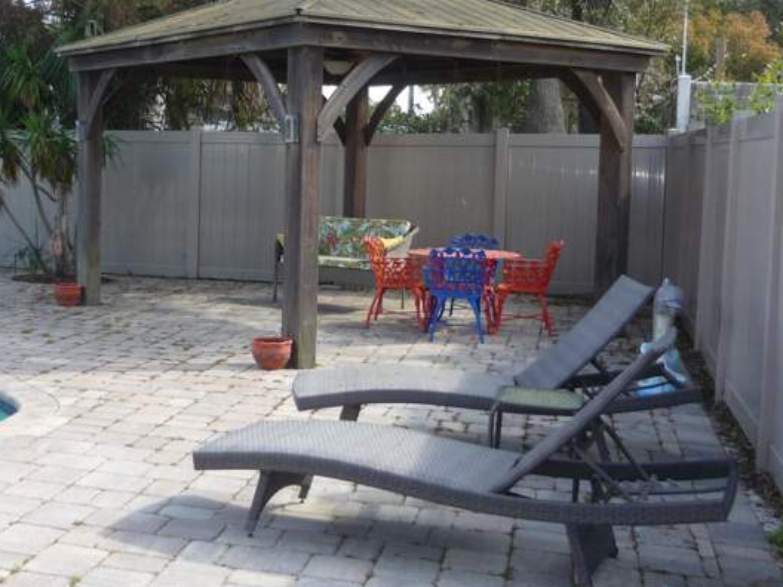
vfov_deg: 29.0
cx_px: 252
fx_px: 1131
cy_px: 219
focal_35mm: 50
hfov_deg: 37.7
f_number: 2.8
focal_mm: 5.5
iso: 100
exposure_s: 1/250
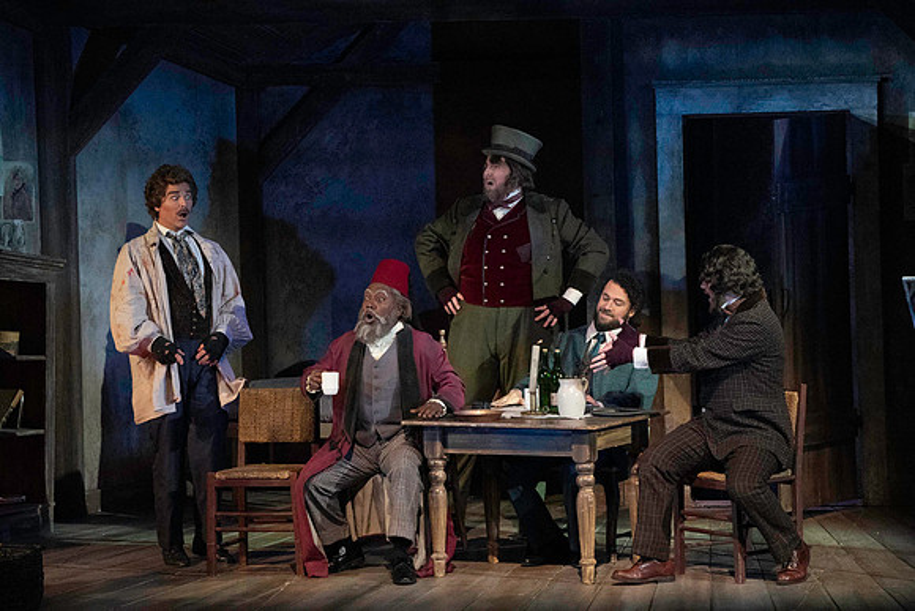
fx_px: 7550
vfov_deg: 4.6
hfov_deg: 6.9
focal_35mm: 297
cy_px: 306
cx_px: 458
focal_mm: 297
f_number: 14
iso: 16000
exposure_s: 1/320
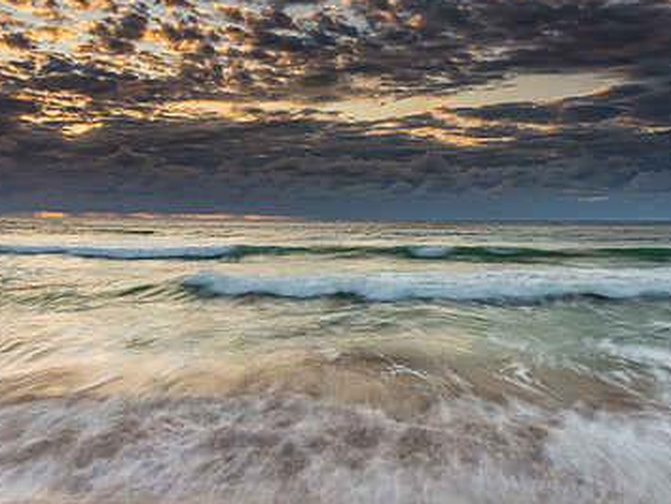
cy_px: 251
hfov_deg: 48.9
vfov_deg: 37.8
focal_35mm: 38
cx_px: 339
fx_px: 737
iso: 100
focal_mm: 24
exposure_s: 1/1.25
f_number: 9
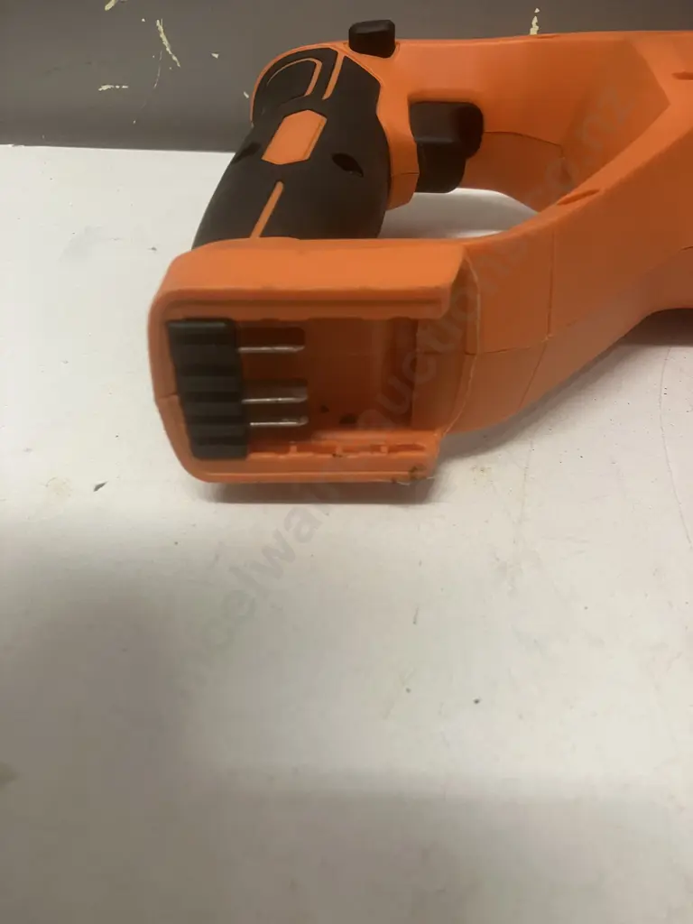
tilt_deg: -41.0
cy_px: 462
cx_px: 346
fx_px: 747
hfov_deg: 49.7
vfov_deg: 63.4
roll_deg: -4.8
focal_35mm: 28
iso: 100
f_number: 1.8
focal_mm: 3.99
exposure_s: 1/50
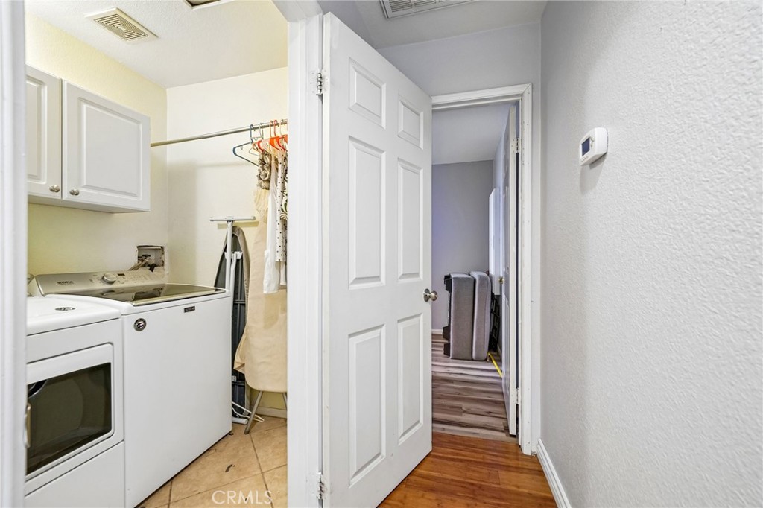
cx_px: 382
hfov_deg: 104.3
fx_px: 297
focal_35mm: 14
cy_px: 254
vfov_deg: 81.2
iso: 400
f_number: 8
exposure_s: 1/4
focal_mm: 14
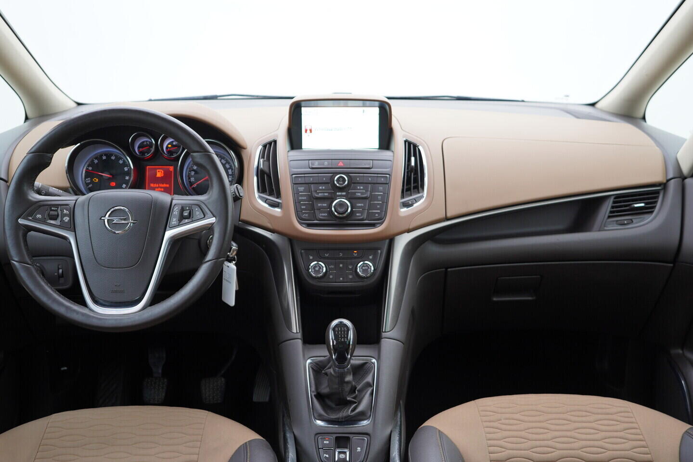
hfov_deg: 53.1
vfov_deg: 36.9
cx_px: 346
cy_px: 231
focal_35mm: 36
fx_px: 693
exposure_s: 1/40
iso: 160
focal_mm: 24
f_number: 2.8
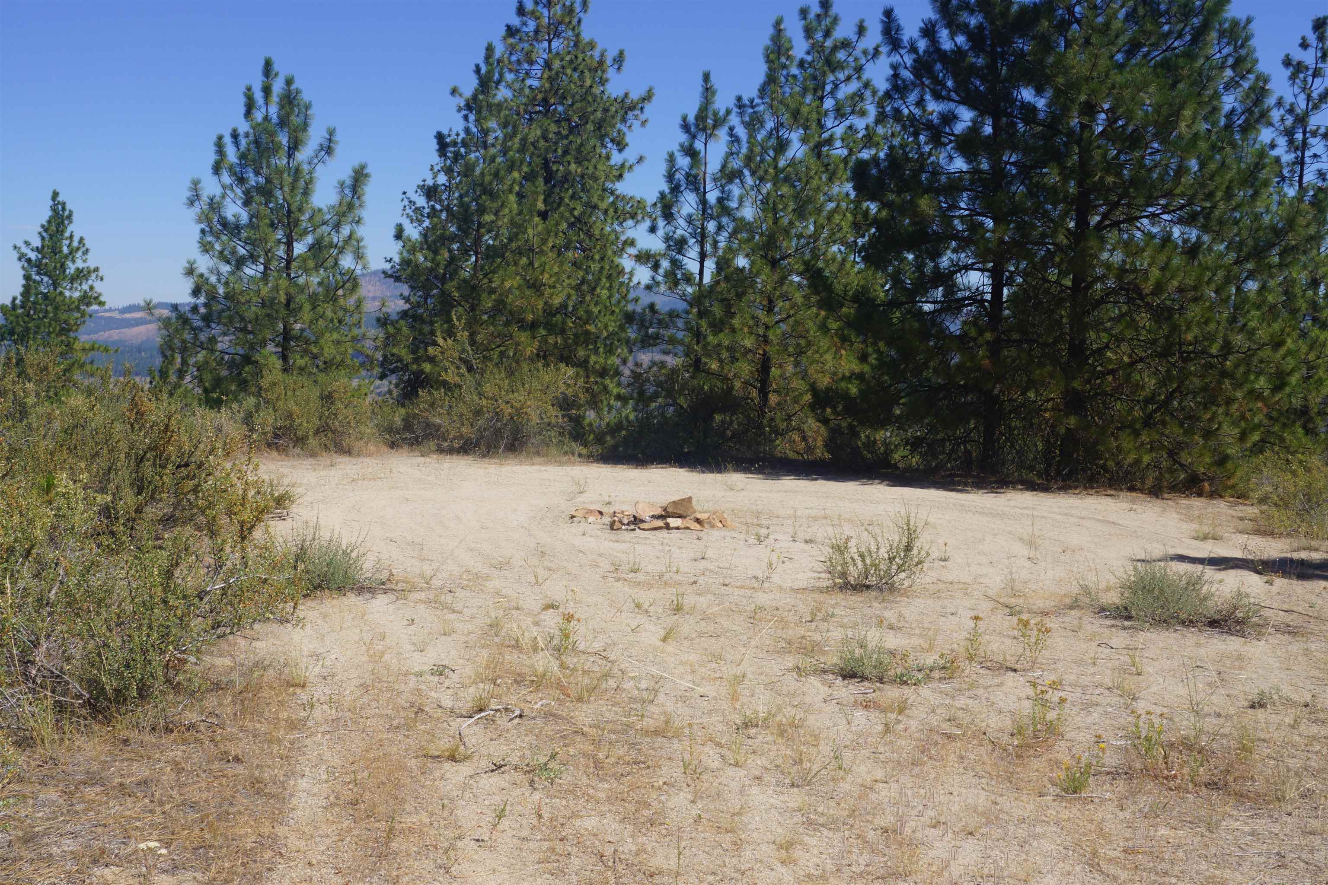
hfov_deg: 53.1
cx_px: 664
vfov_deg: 36.9
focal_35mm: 36
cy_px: 442
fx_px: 1328
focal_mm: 24
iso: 100
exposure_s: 1/100
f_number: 16
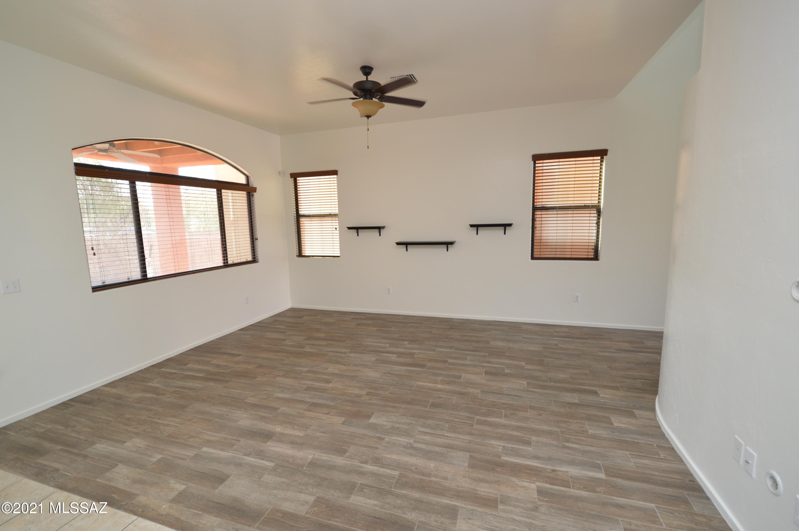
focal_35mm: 15
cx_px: 400
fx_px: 333
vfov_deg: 77.2
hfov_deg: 100.4
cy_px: 266
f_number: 4.5
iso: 400
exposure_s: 1/80
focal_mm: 10
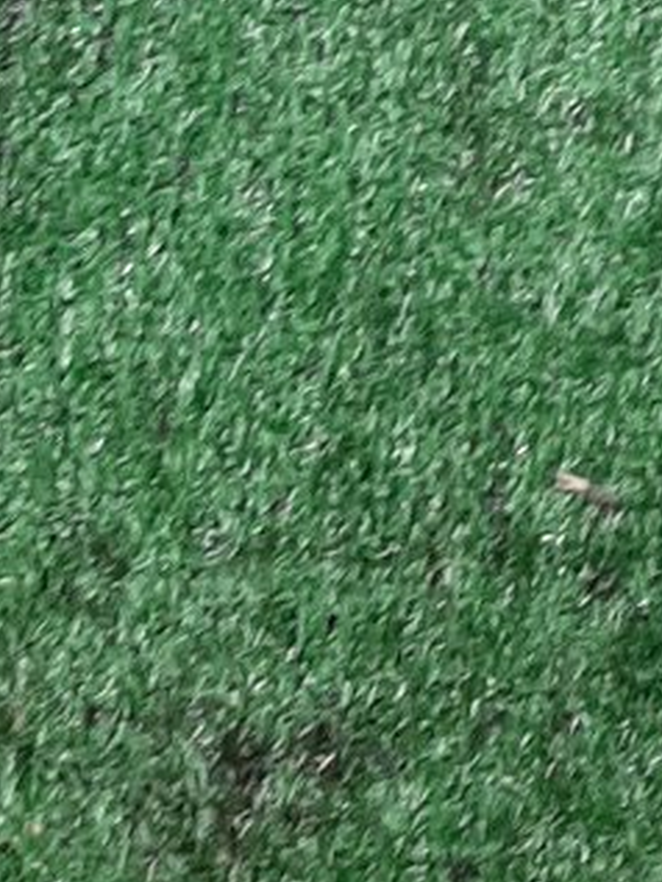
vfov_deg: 15.2
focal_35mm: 118
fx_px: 3007
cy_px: -512
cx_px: 993
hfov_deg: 12.0
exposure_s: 1/50
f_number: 1.7
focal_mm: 3.93
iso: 78
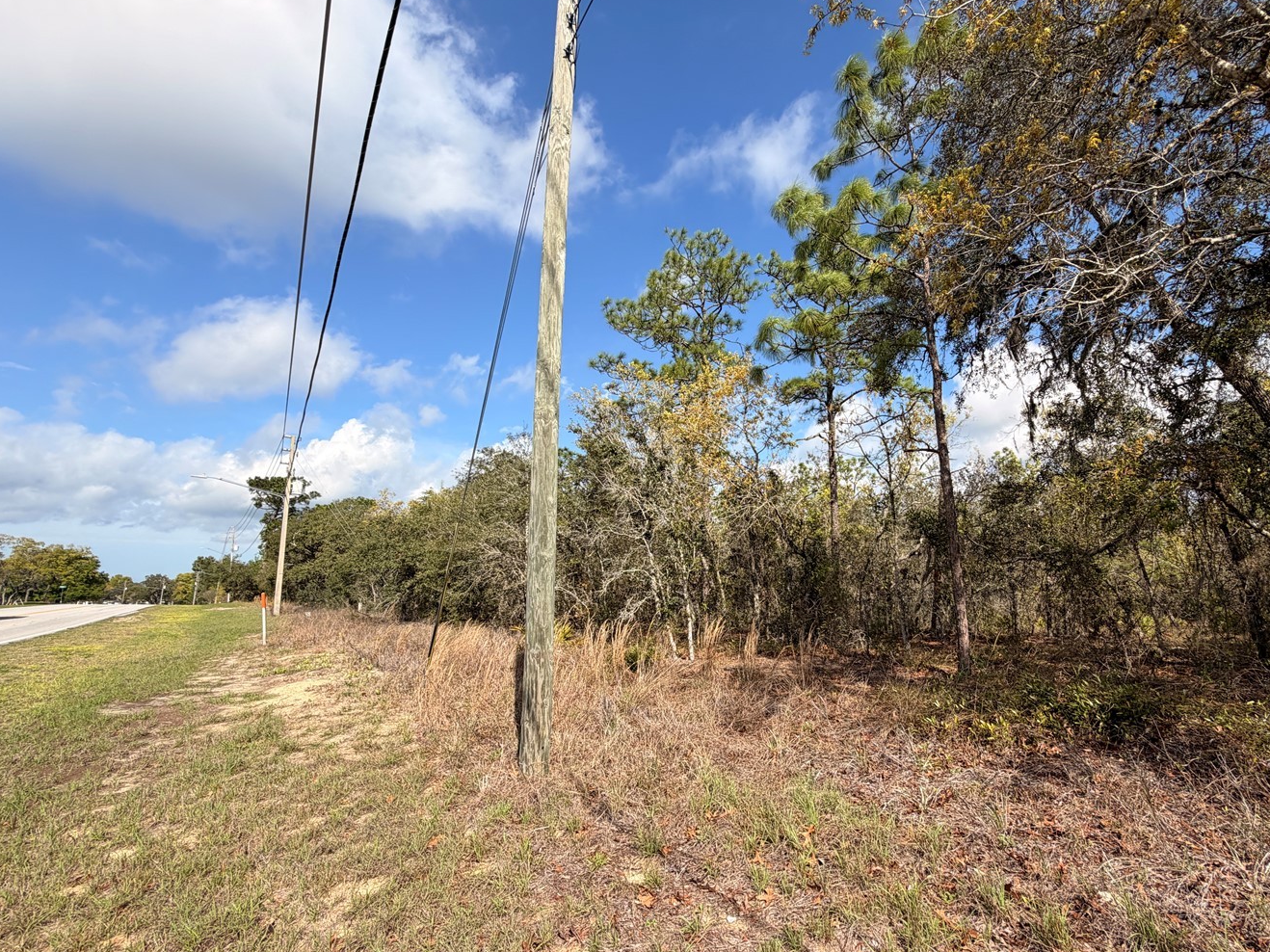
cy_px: 502
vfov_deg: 74.7
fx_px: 624
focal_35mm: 17
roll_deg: +1.1
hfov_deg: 90.7
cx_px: 703
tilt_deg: +9.6
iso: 20
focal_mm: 2.22
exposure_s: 1/789
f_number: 2.2
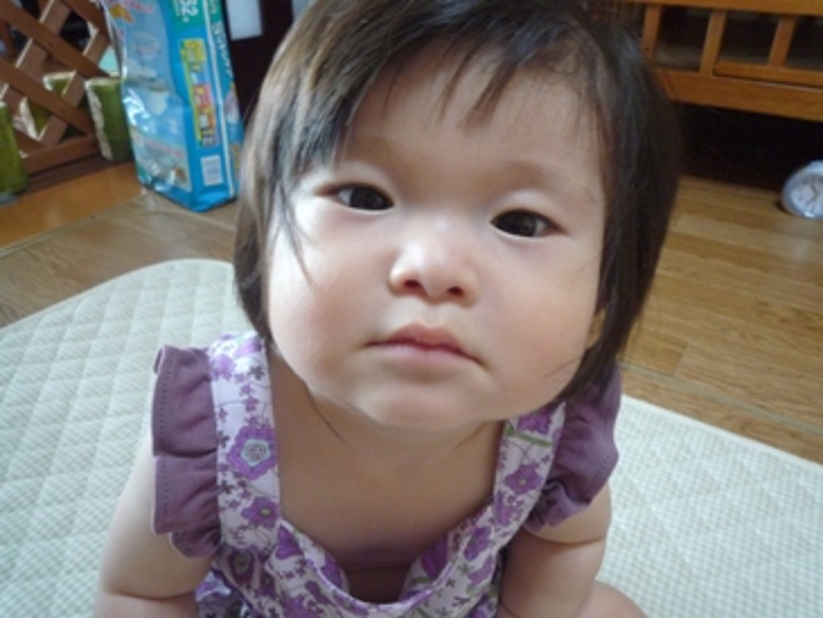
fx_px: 595
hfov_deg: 69.4
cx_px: 412
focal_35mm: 25
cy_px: 309
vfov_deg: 54.9
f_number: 2.8
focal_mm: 4.4
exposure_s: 1/25
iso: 400
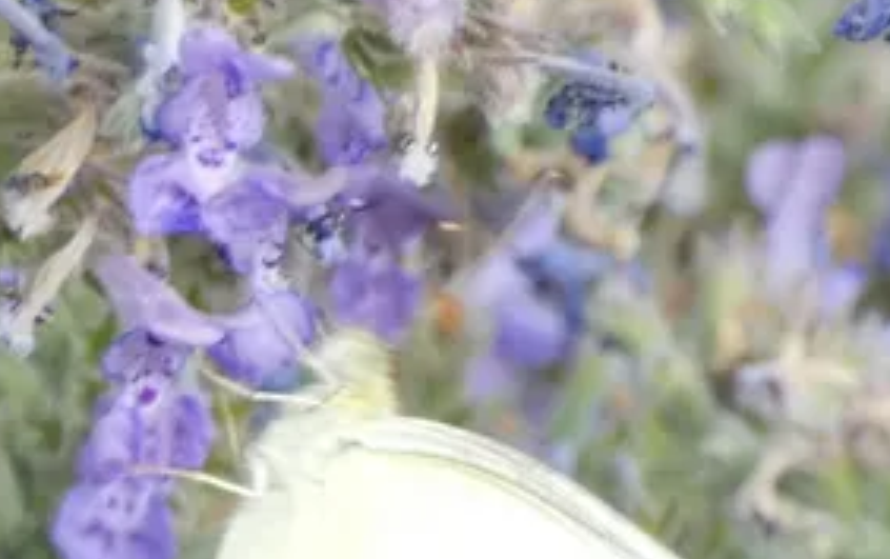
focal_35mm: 550
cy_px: 660
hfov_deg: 3.8
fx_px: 13356
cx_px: 489
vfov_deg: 2.4
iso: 160
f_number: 5.5
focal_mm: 41.1
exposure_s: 1/80
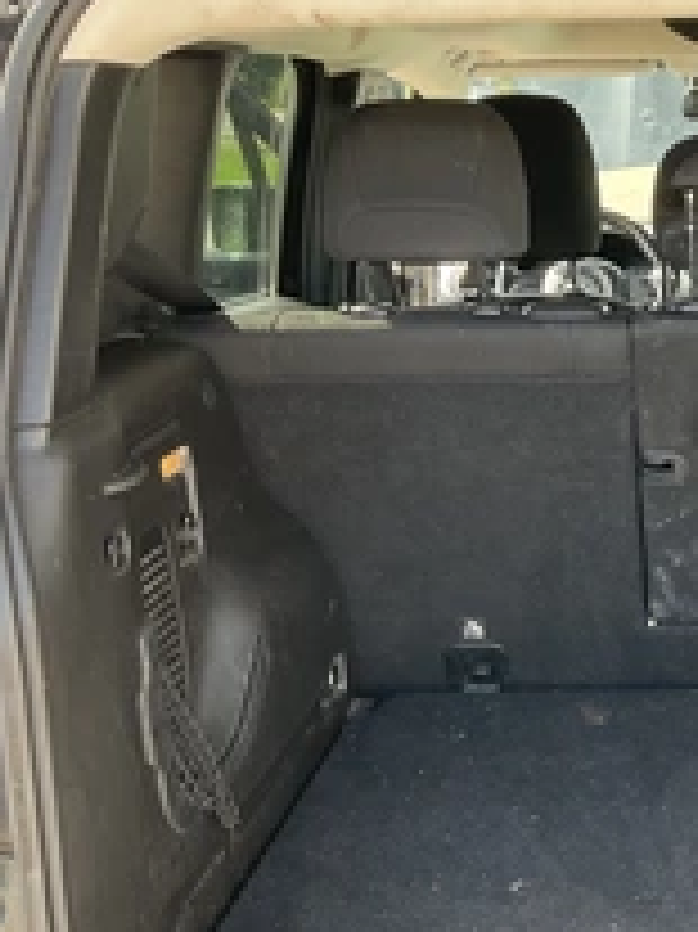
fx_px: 1507
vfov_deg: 34.3
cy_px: 509
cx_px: 739
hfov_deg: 24.6
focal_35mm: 56
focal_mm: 3
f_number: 1.8
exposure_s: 1/122
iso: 50
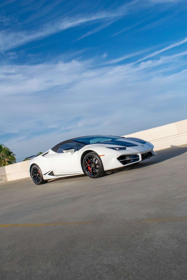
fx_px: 210
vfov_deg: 67.4
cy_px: 140
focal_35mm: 27
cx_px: 94
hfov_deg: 47.9
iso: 250
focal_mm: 18
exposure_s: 1/500
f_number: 11
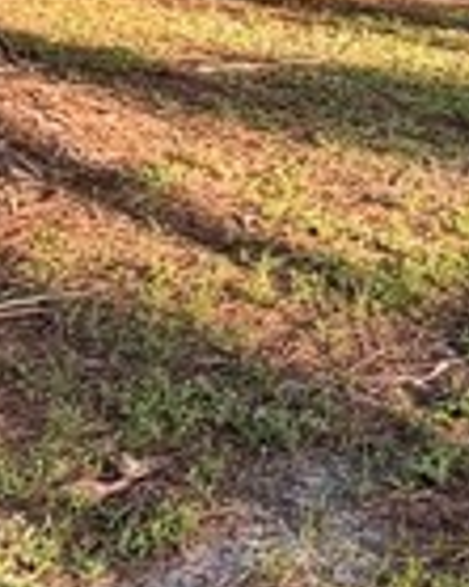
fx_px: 1754
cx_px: 452
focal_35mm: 101
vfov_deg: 16.9
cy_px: -346
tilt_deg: +7.4
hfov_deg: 15.0
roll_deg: +2.4
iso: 40
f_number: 2.2
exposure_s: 1/132
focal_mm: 2.22
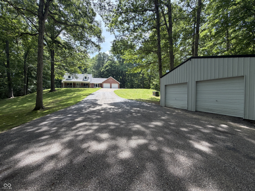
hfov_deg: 102.1
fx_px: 103
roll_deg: +1.1
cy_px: 96
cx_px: 128
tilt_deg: -0.9
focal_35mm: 14
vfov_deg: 85.7
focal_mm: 2.22
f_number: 2.2
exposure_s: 1/233
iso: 50
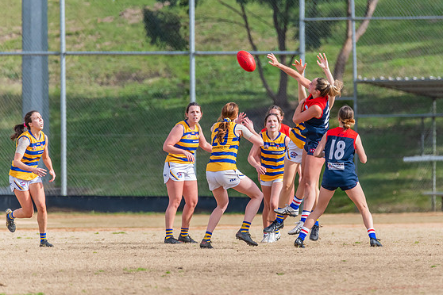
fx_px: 11283
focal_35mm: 917
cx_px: 312
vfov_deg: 1.5
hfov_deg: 2.2
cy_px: 102
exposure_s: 1/1600
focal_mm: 600
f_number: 7.1
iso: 800
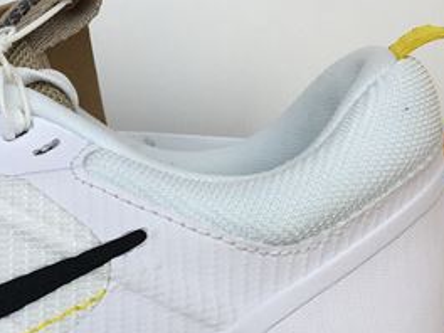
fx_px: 1129
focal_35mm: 88
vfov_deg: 16.6
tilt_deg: -12.7
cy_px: 299
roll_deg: +0.4
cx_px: -96
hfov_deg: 20.7
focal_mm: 4.15
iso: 25
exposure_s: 1/180
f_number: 2.2
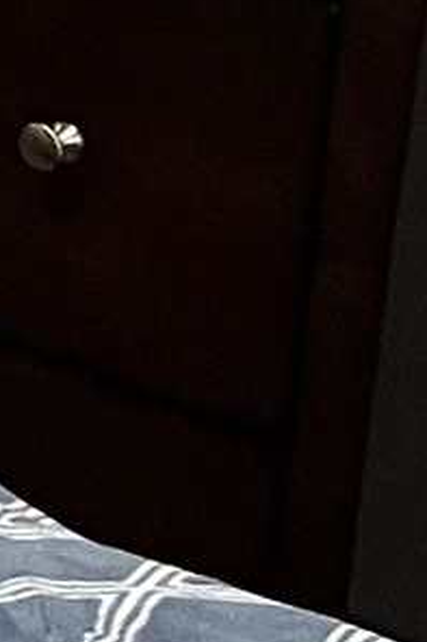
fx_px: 5005
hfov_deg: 3.8
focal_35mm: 281
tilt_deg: -9.4
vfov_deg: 7.1
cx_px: -2447
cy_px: -538
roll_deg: -1.1
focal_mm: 5.1
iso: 100
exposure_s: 1/66
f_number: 1.6
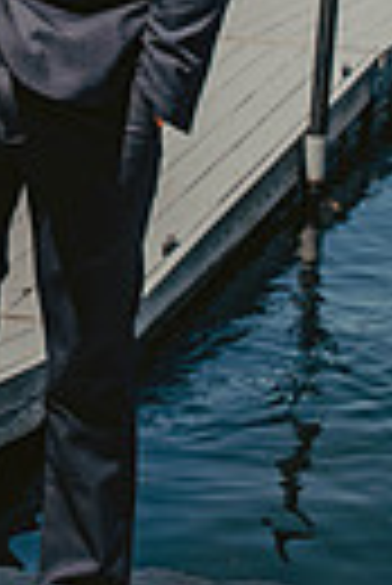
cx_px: -216
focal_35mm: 173
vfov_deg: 11.5
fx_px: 2818
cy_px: -230
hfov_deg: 7.8
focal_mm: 50
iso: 125
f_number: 6.3
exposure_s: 1/500
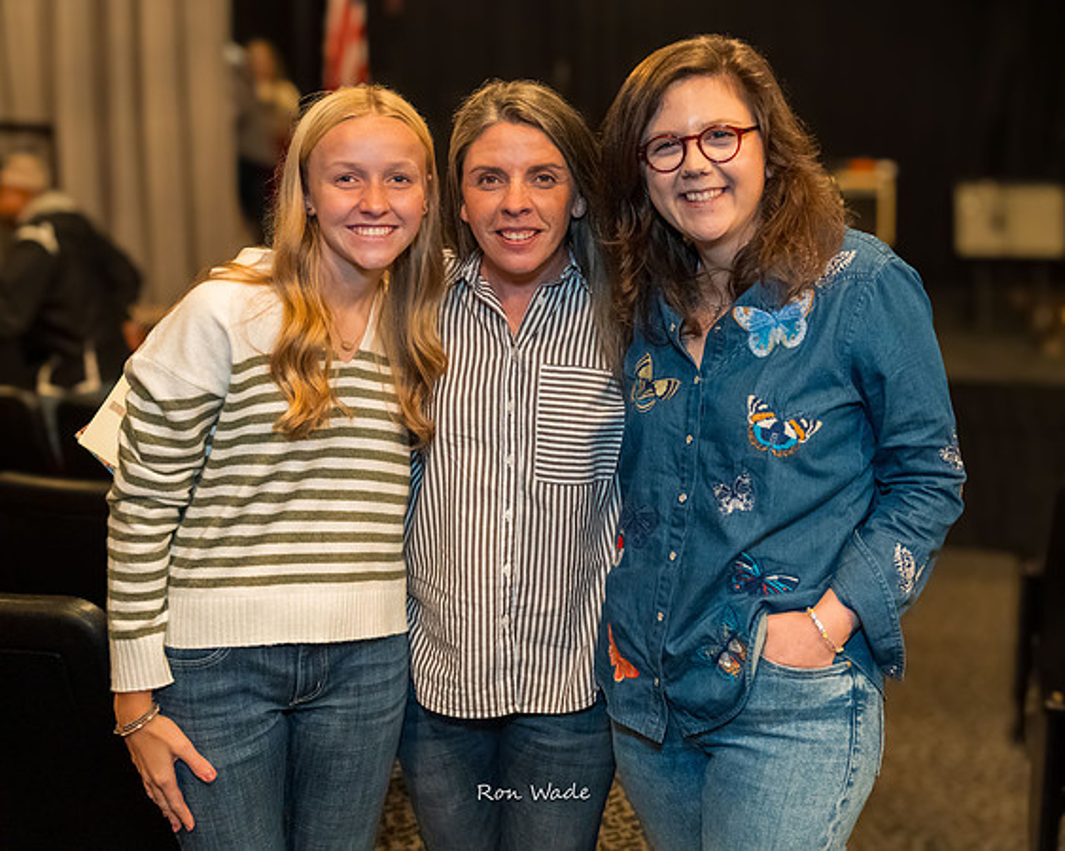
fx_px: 1203
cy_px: 387
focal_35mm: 38
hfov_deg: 47.5
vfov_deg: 38.9
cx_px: 635
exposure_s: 1/160
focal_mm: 31
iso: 6400
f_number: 3.2
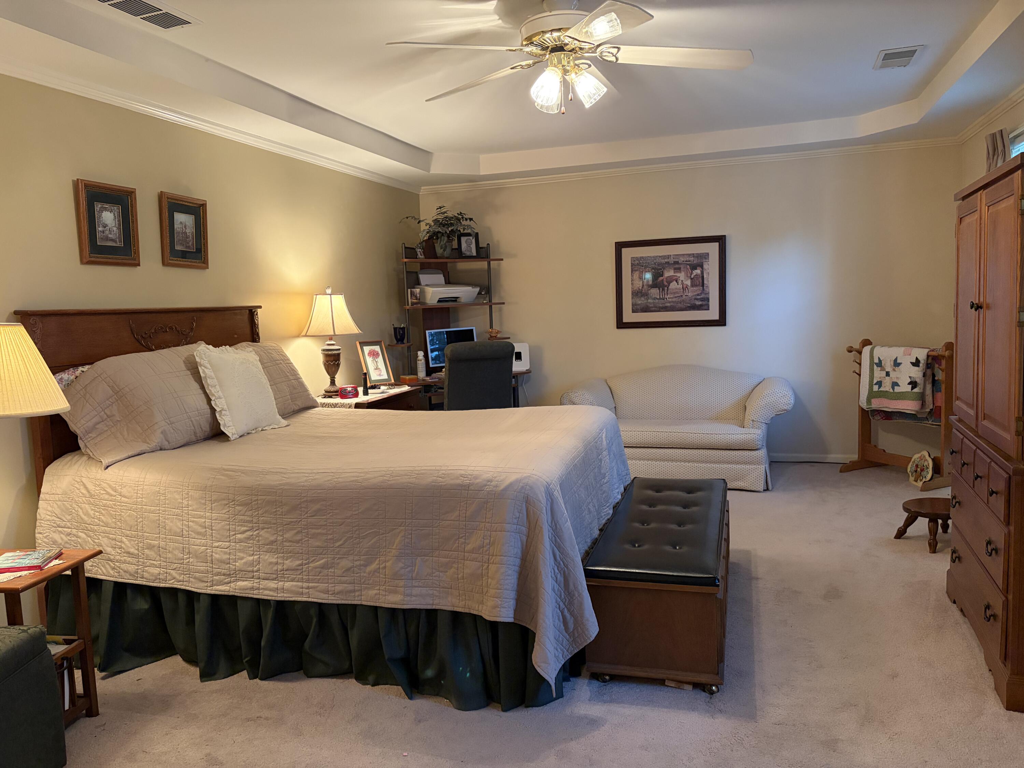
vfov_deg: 53.1
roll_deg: +2.8
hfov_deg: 67.3
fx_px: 769
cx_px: 512
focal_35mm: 26
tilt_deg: -5.6
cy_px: 384
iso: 320
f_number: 1.6
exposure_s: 1/60
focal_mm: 5.96
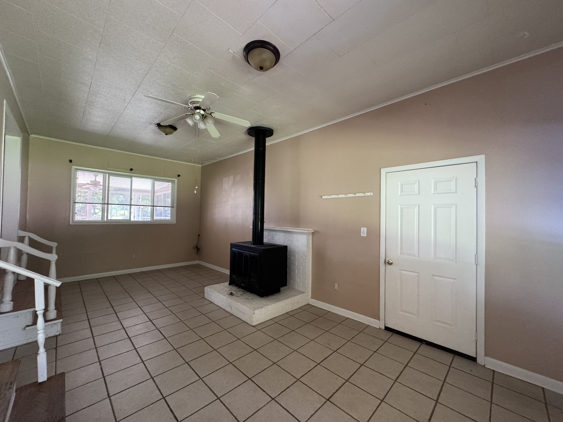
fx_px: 228
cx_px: 282
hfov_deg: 102.1
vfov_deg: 85.7
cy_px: 211
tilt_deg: +0.7
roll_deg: -1.2
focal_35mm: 14
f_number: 2.2
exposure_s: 1/60
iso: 500
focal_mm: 2.22
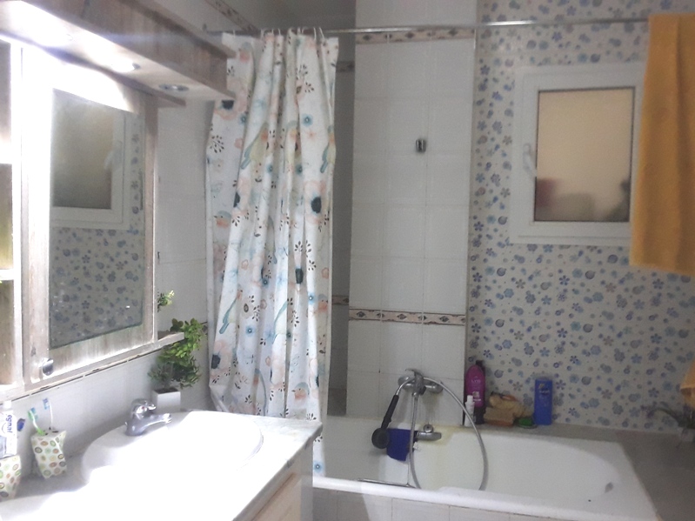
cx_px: 348
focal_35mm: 30
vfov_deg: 46.8
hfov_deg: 60.0
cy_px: 260
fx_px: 602
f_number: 1.9
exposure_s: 1/33
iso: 250
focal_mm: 2.2
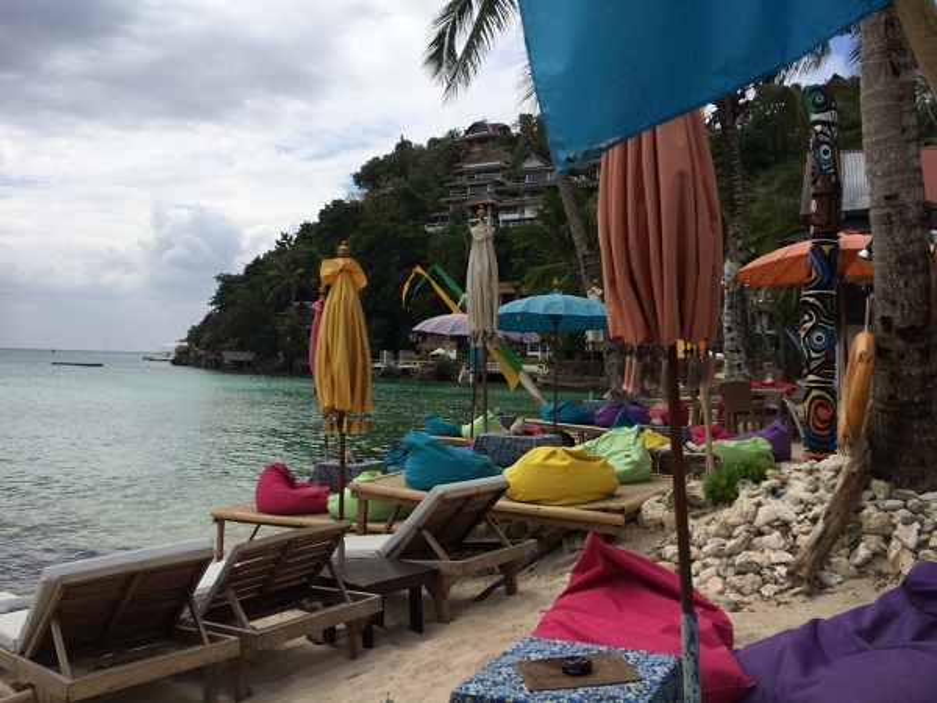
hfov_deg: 61.7
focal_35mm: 29
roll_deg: -1.5
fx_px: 785
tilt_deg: +0.0
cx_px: 468
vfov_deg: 48.2
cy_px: 352
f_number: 2.2
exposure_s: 1/4115
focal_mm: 4.15
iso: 32
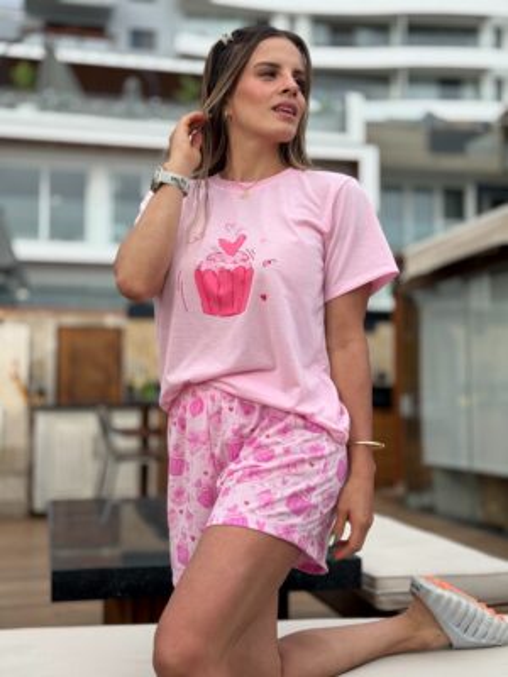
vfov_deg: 39.7
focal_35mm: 48
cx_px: 254
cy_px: 338
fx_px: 939
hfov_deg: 30.3
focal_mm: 6.76
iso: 64
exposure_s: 1/2577
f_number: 1.78
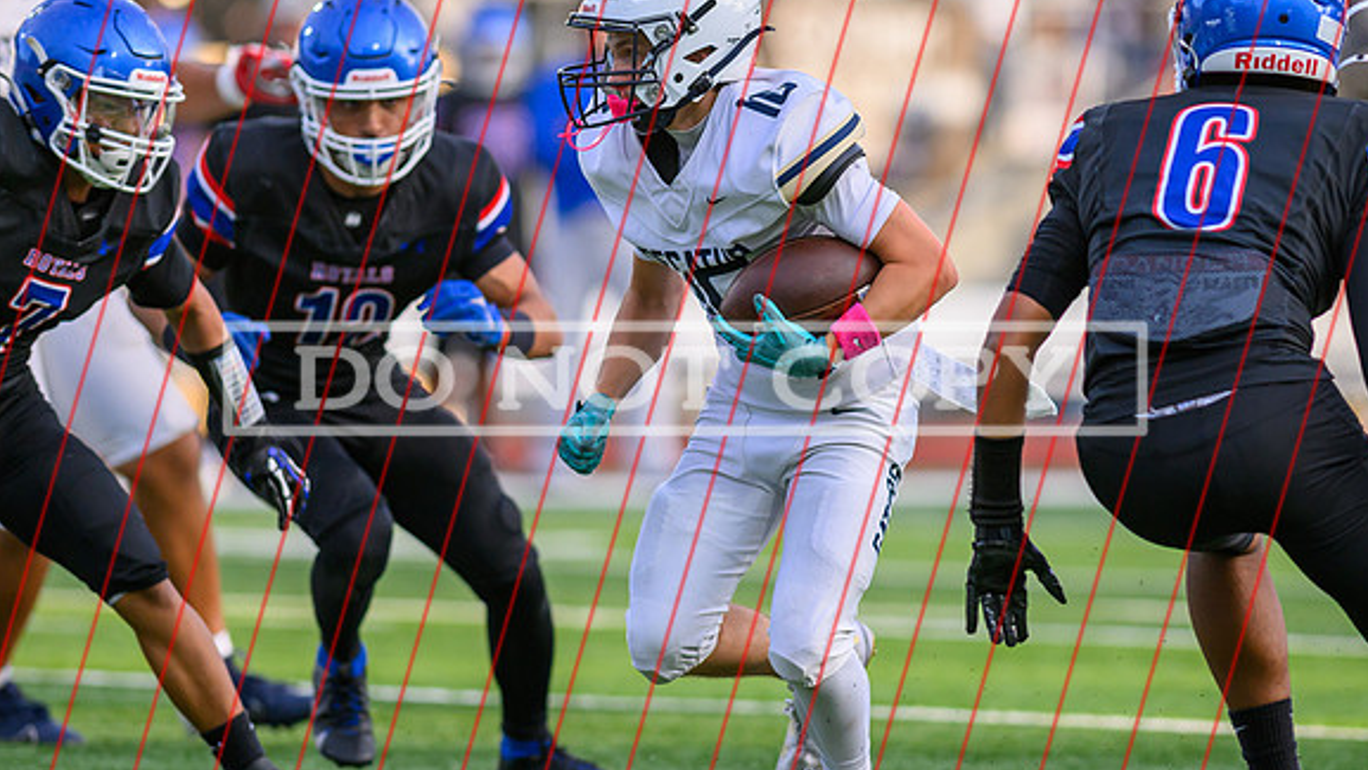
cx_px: 855
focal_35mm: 494
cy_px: 292
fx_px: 17925
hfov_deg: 4.4
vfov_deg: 2.5
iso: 400
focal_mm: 300
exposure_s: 1/1250
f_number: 2.8
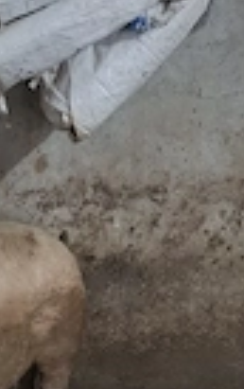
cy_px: 494
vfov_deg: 25.3
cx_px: 28
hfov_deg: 18.1
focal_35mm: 71
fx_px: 753
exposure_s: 1/25
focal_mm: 5.54
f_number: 1.8
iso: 640
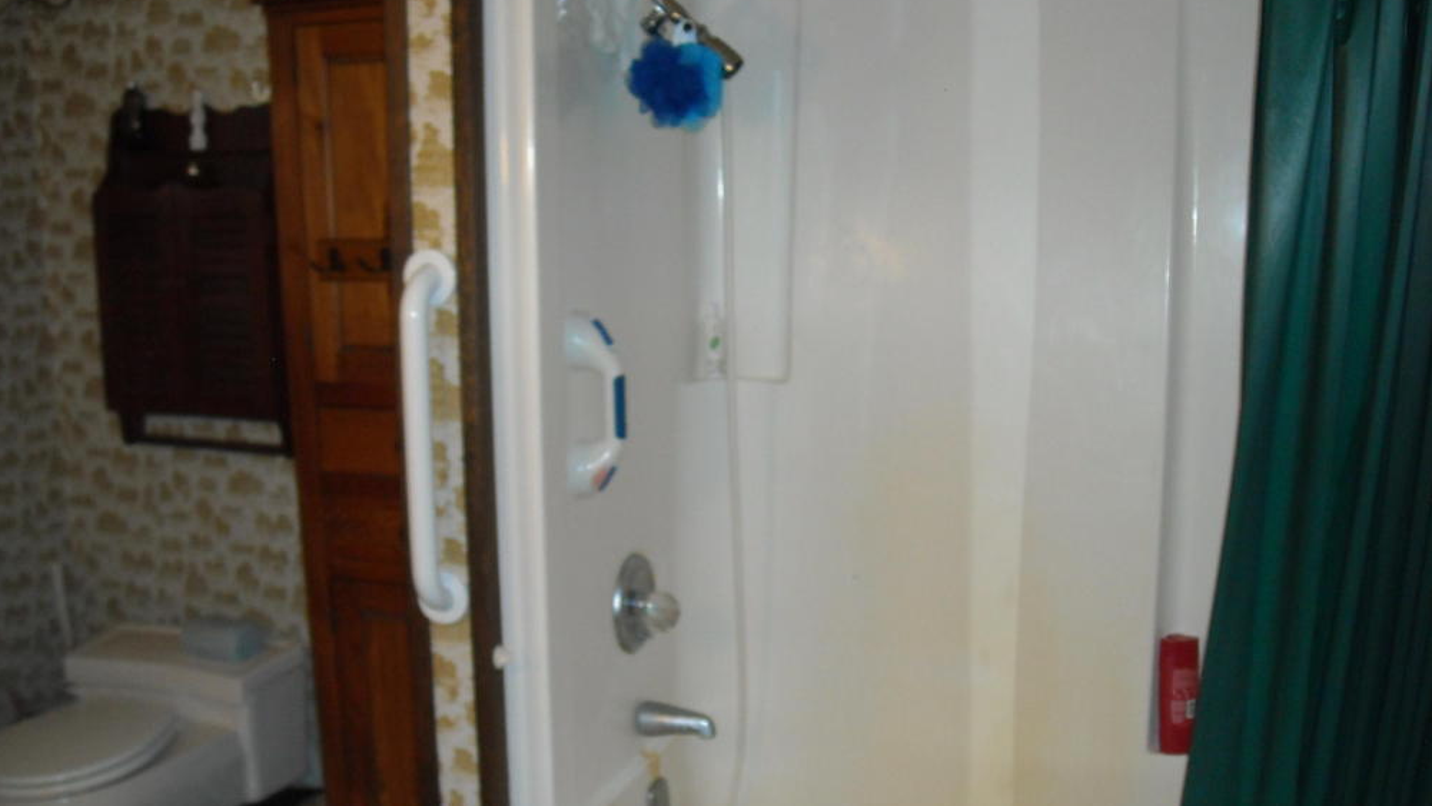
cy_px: 505
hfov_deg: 51.6
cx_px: 704
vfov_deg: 30.3
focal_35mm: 39
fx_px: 1481
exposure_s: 1/60
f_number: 2.8
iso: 200
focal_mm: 5.7
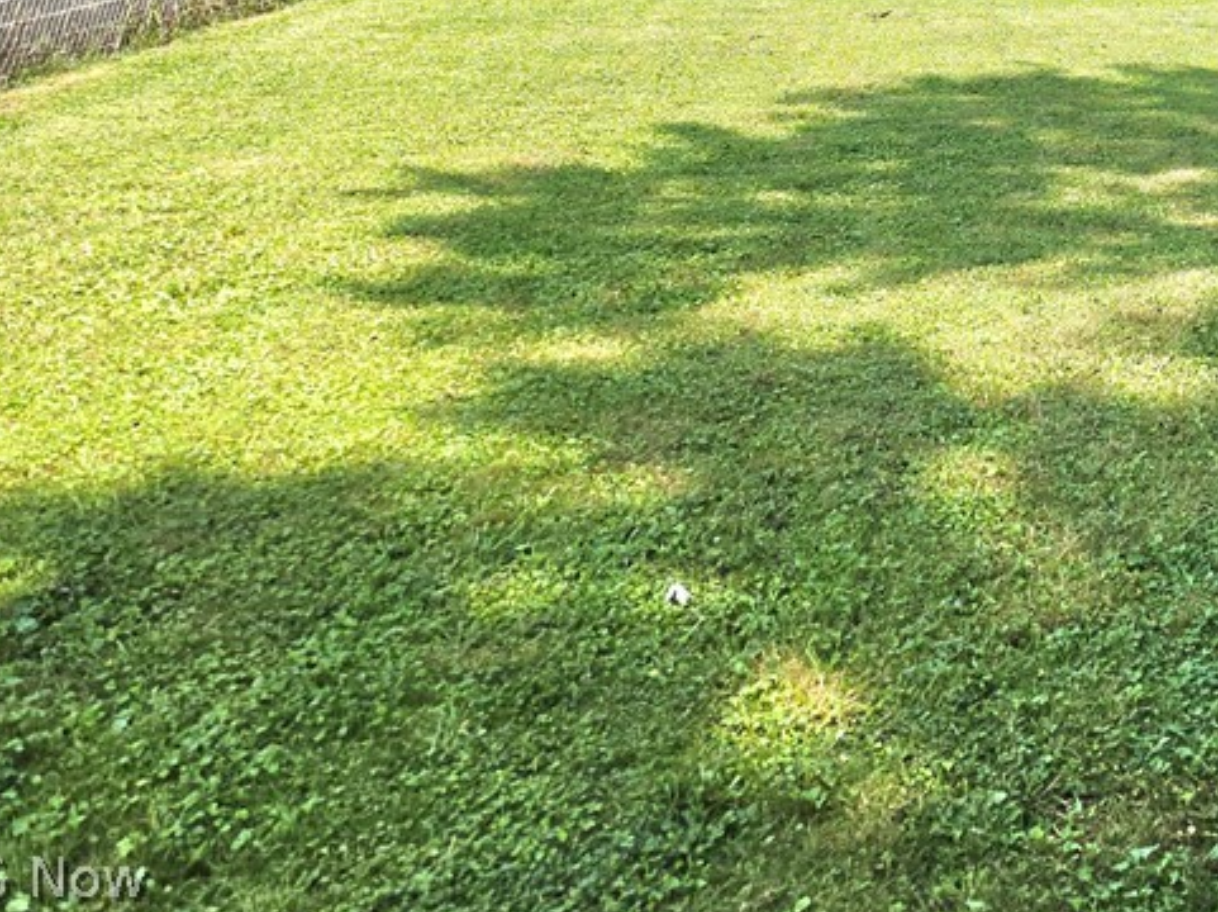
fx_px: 1723
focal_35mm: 49
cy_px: -53
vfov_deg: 27.5
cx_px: 1180
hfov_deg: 35.7
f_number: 1.4
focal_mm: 6.5
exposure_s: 1/500
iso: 10
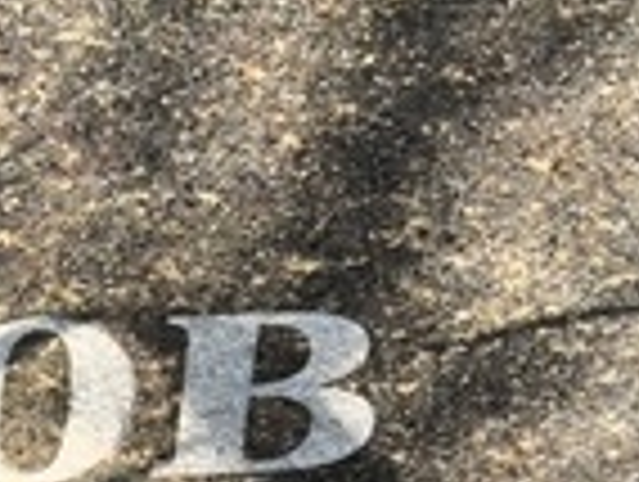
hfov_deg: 6.9
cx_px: -466
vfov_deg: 5.3
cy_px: 405
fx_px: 5196
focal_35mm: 281
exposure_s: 1/133
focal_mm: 4.71
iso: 50
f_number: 1.7
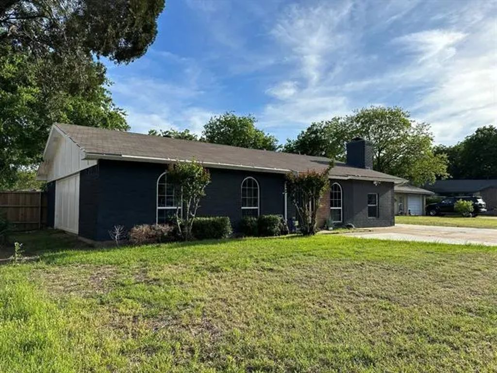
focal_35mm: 24
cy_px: 186
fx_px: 345
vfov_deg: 56.8
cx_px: 248
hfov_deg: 71.6
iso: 80
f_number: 1.78
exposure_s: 1/3597
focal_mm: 6.86
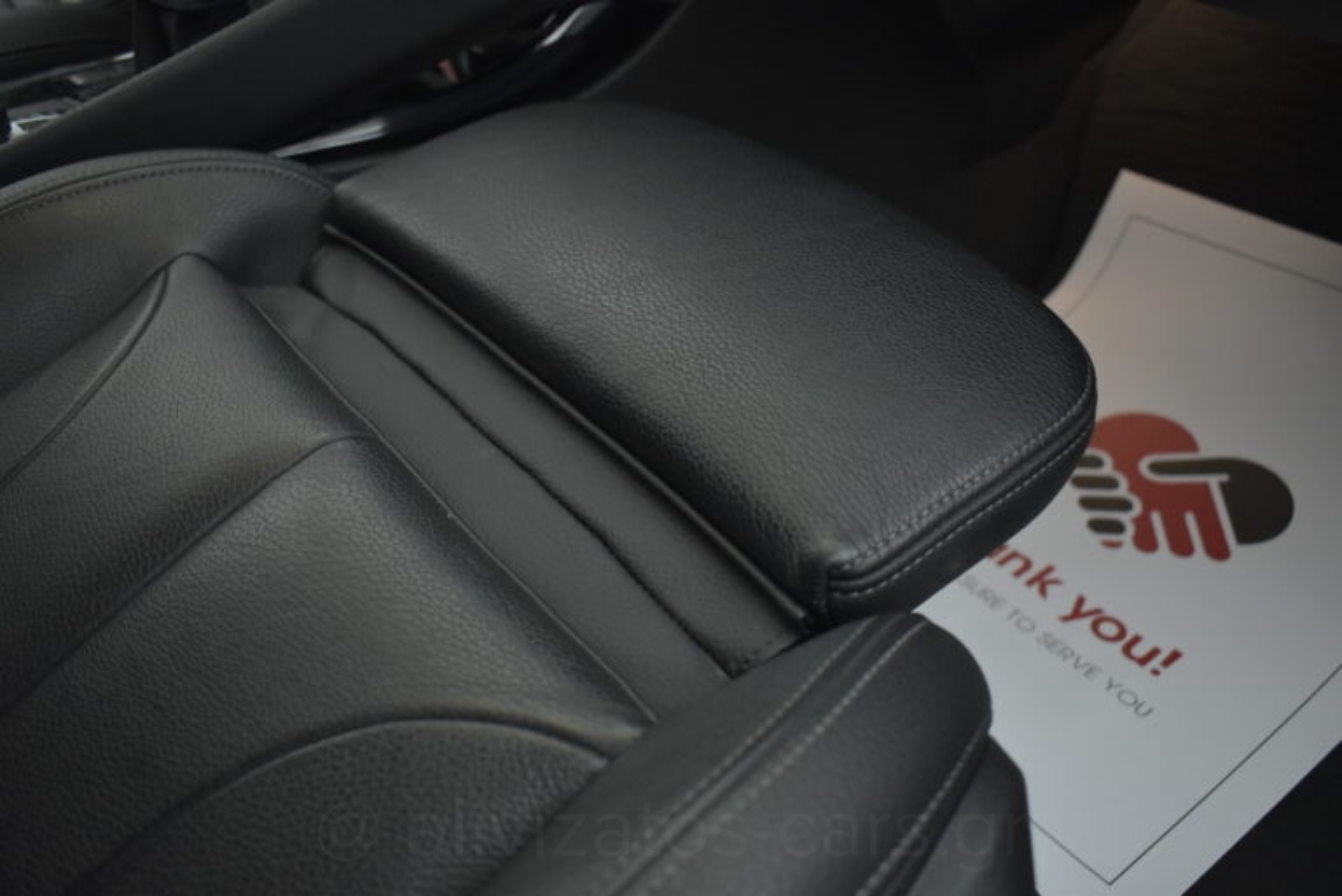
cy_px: 448
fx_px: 1175
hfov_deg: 59.5
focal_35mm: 32
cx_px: 671
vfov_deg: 41.8
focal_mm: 21
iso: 1600
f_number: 3.8
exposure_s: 1/125
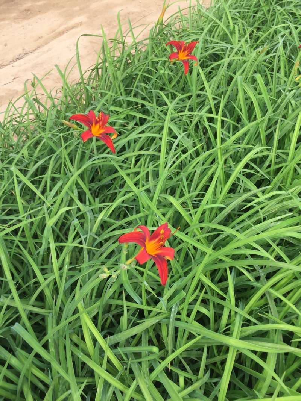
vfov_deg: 61.7
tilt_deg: -48.1
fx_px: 336
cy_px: 200
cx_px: 150
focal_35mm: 29
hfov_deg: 48.2
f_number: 2.2
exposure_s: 1/565
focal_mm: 4.15
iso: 32
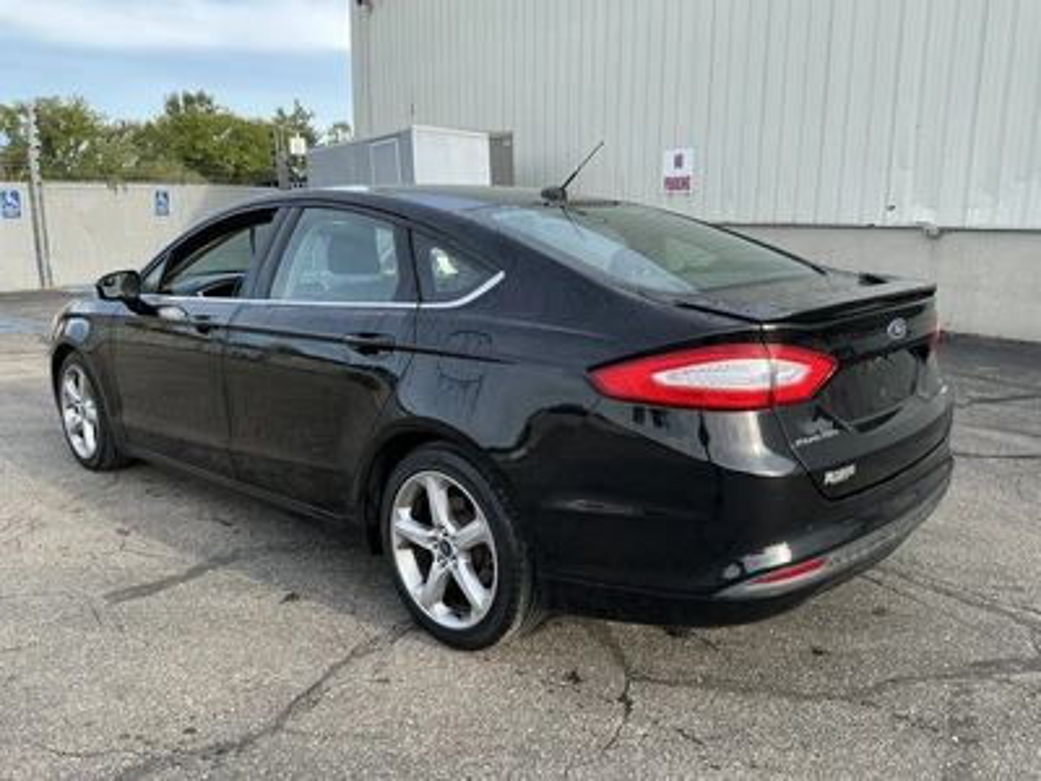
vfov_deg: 49.7
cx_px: 520
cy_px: 390
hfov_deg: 63.4
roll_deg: +0.1
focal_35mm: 28
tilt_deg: -9.5
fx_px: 842
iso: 25
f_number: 1.8
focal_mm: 3
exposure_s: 1/409
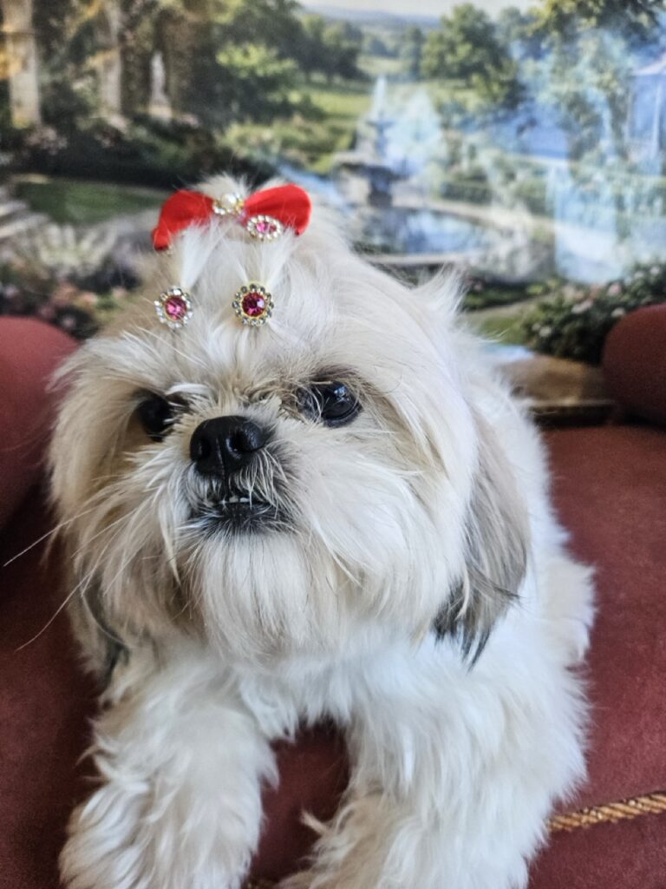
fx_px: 590
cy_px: 444
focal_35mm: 23
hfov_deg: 58.9
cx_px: 333
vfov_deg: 73.9
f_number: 1.8
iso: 250
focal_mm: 5.4
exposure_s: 1/359
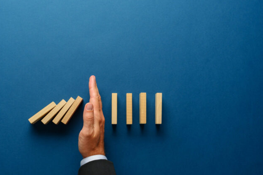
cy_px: 114
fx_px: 453
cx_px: 92
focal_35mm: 62
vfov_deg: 21.9
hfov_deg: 32.2
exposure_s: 1/160
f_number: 8
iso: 100
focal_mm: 38
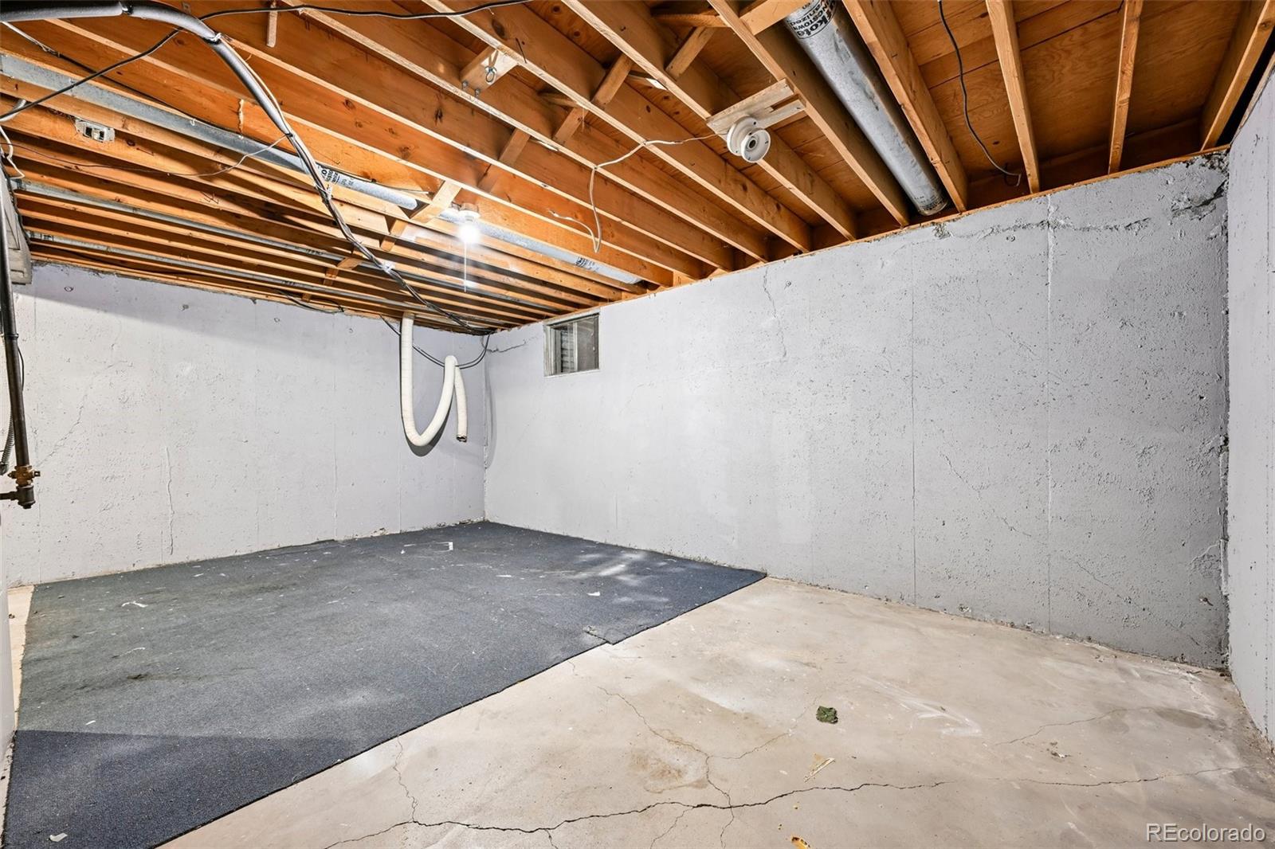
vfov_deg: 81.2
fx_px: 496
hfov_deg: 104.3
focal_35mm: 14
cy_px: 424
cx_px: 638
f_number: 10
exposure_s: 1/1.25
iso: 400
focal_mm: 14
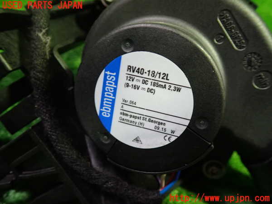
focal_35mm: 30
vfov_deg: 46.8
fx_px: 236
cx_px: 136
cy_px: 102
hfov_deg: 60.0
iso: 320
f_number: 2.3
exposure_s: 1/30
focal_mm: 5.4
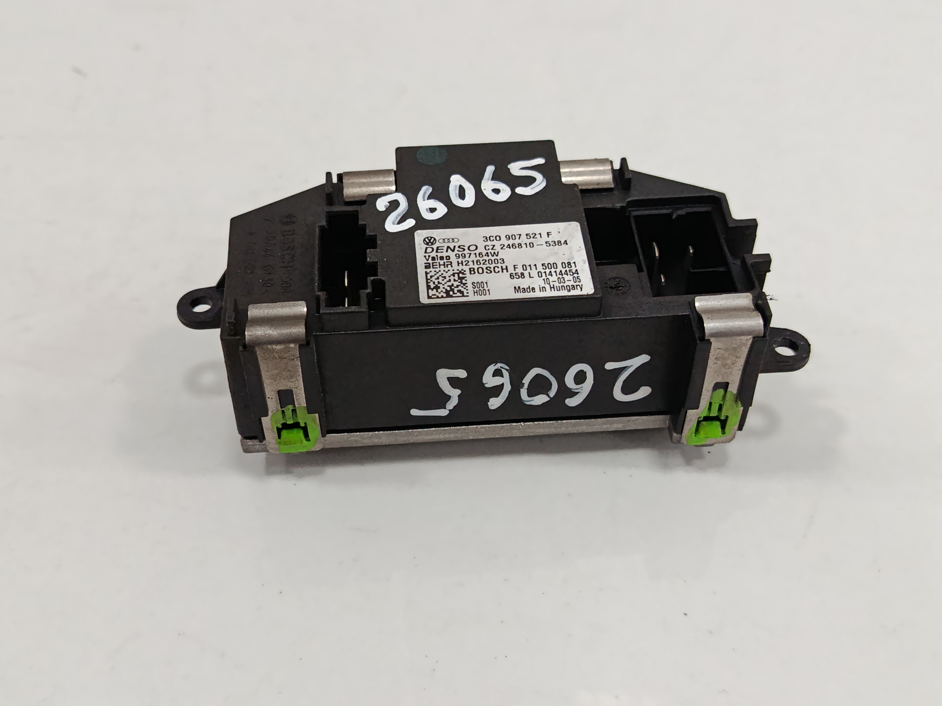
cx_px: 471
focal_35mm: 41
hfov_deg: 45.8
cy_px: 353
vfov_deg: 35.1
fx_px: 1116
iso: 947
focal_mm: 5.24
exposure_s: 1/100
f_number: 1.7
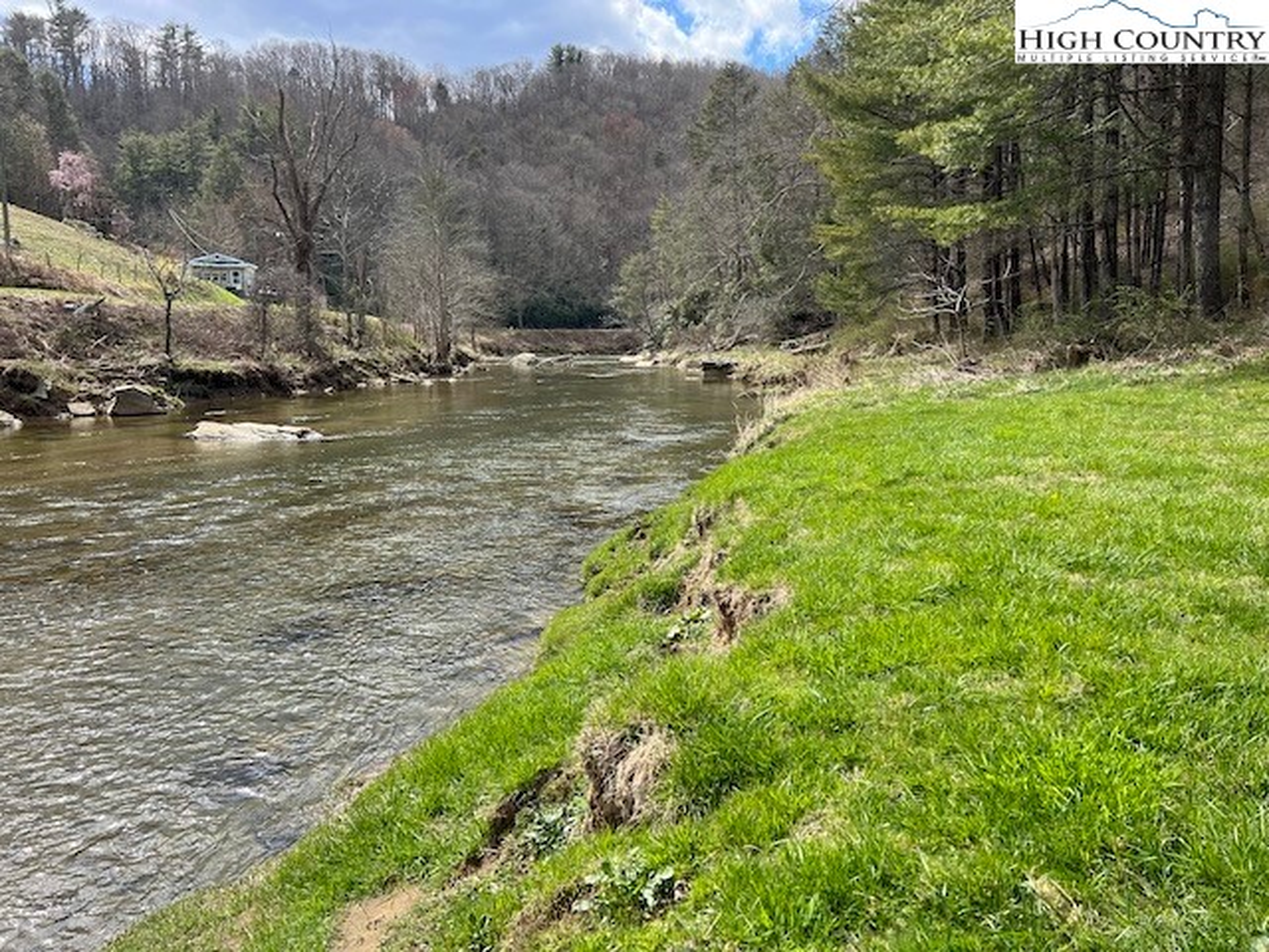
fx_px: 953
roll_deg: -0.1
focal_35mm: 26
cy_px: 476
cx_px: 634
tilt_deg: -8.9
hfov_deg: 67.3
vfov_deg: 53.1
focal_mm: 5.7
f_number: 1.5
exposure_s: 1/1808
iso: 50
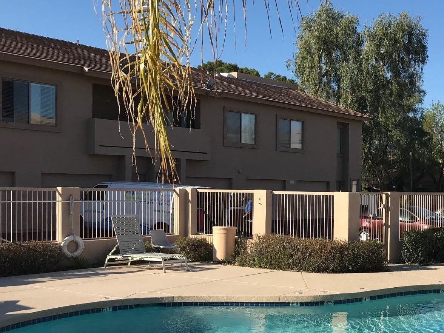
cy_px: 214
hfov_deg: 37.7
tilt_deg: -1.1
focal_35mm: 48
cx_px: 378
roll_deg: -1.8
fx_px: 616
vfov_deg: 30.1
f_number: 1.8
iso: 20
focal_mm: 3.99
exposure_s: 1/2128
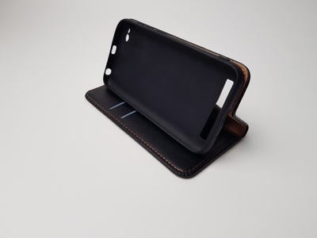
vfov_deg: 53.1
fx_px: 238
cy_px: 119
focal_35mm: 26
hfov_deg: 67.3
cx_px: 158
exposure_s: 1/60
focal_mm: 4.2
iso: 50
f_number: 1.7
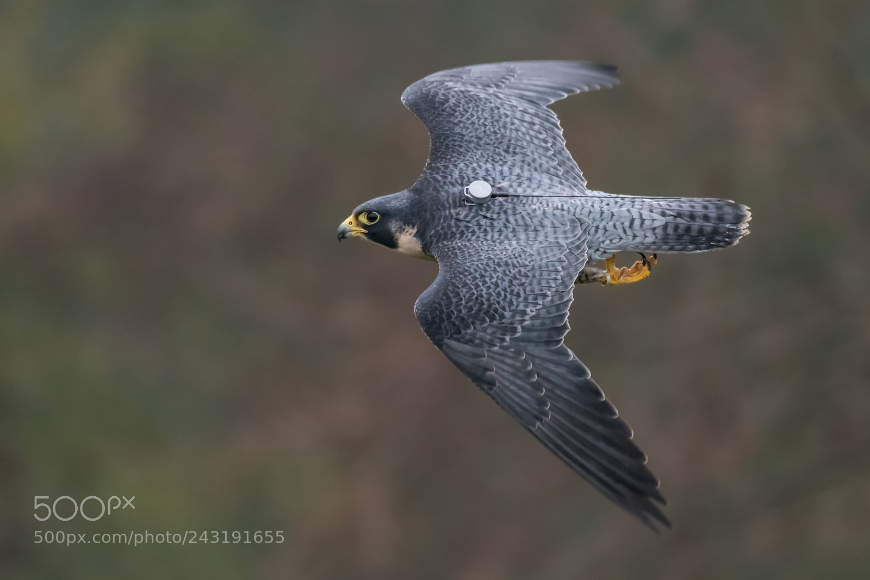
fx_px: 18120
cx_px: 435
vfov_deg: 1.8
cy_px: 290
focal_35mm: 750
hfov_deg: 2.8
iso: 3600
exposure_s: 1/1250
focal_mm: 500
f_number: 6.3
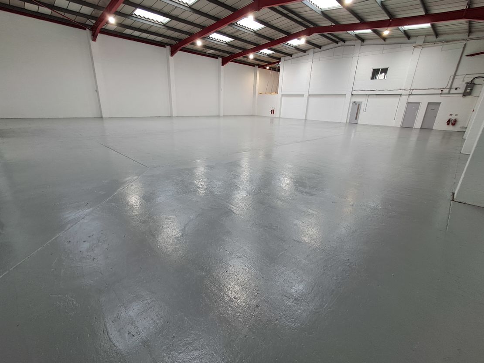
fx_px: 224
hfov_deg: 94.5
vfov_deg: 78.1
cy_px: 182
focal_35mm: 16
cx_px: 242
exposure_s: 1/50
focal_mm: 1.64
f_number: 2.2
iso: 50
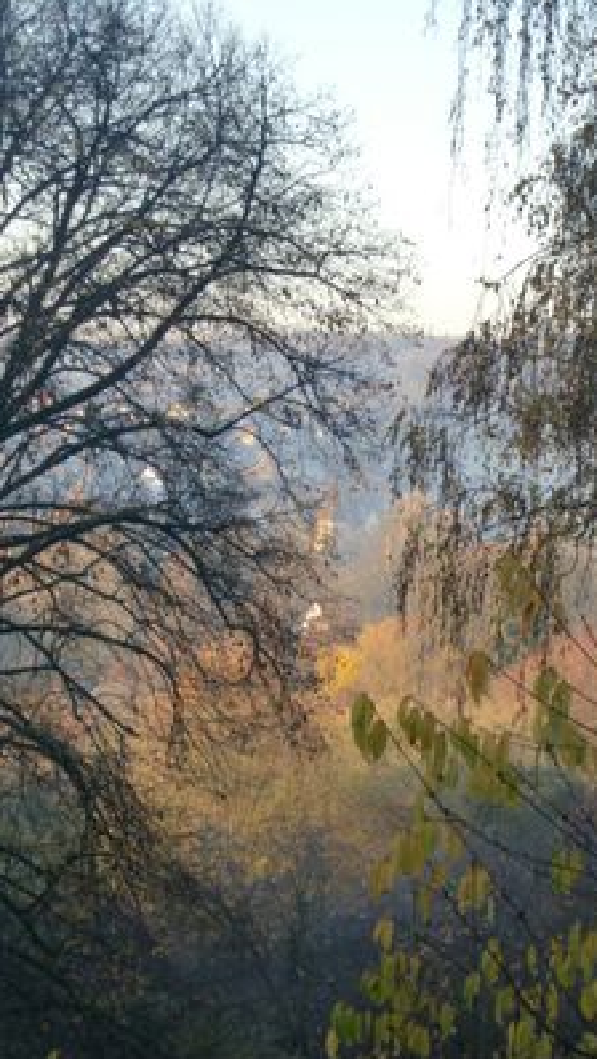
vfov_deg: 20.9
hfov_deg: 11.9
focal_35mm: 102
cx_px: 354
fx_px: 2864
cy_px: 531
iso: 125
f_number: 5.2
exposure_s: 1/100
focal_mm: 16.5
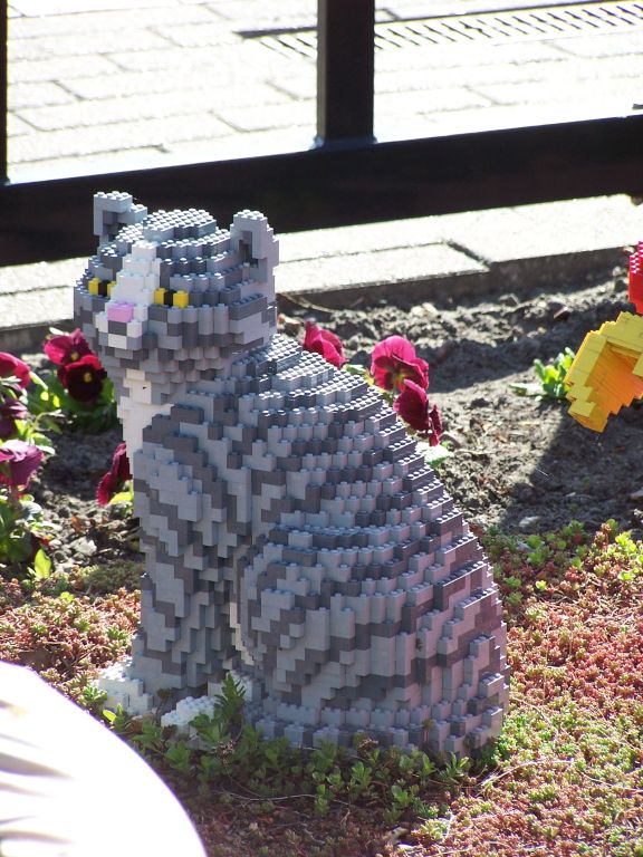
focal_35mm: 218
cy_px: 428
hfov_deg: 6.8
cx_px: 322
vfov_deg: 9.1
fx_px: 5399
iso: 80
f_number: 3.2
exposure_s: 1/350
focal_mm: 36.2
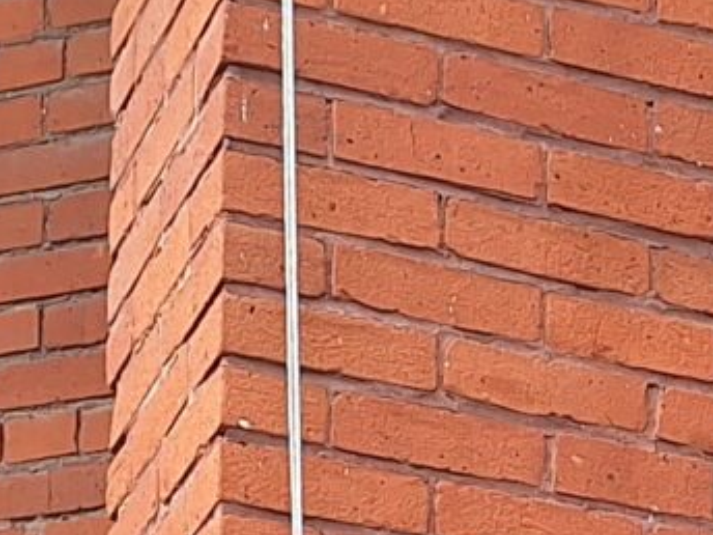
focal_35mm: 171
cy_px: 1617
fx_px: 3522
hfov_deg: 11.4
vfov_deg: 7.6
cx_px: 808
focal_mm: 5.54
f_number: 1.8
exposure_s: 1/694
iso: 40
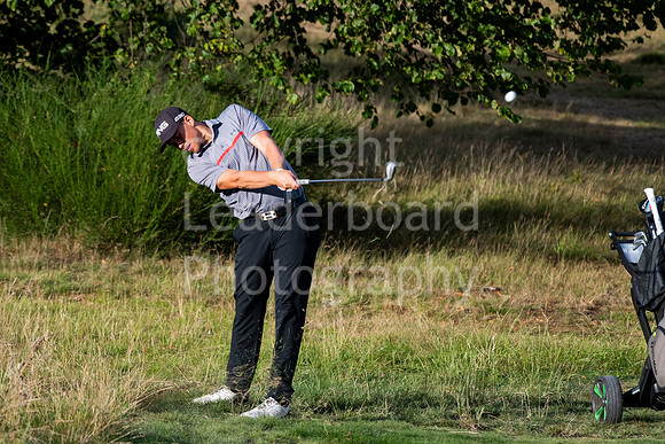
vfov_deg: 2.6
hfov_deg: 3.9
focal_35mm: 525
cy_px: 222
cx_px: 332
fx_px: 9700
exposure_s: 1/1600
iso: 400
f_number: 5.6
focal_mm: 350
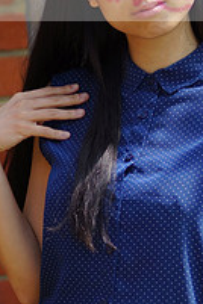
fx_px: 2842
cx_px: 151
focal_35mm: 336
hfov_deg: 4.1
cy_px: -11
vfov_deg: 6.1
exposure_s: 1/1600
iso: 125
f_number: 2.8
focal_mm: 100
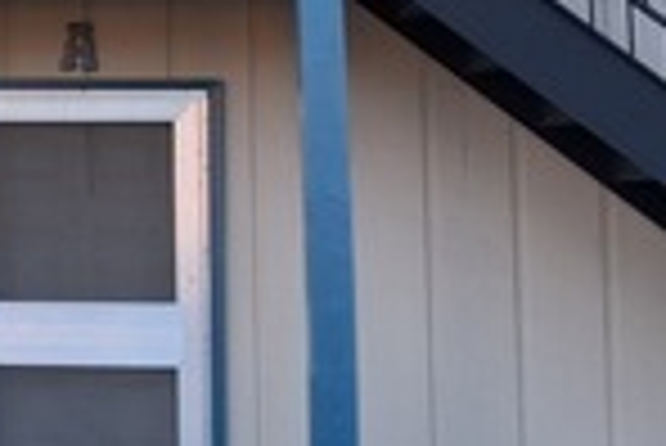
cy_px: 9
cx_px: -133
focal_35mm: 122
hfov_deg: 16.1
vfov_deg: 11.2
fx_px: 2259
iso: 25
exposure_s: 1/100
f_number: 1.8
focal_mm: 3.98
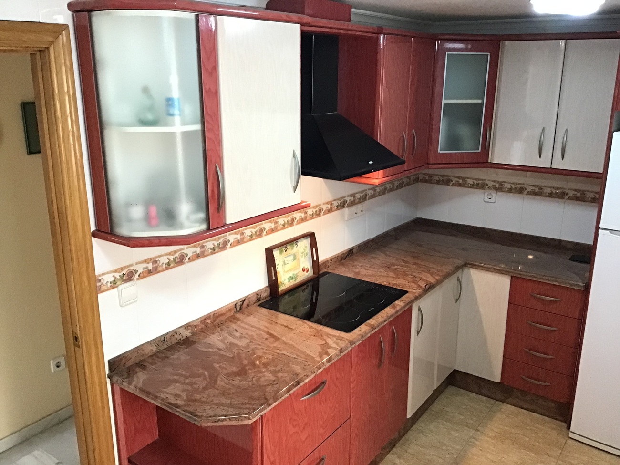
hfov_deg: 58.4
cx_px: 310
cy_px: 232
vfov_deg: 45.4
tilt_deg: -16.2
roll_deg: +0.3
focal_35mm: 31
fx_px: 555
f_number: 2.4
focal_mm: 3.3
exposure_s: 1/25
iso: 200
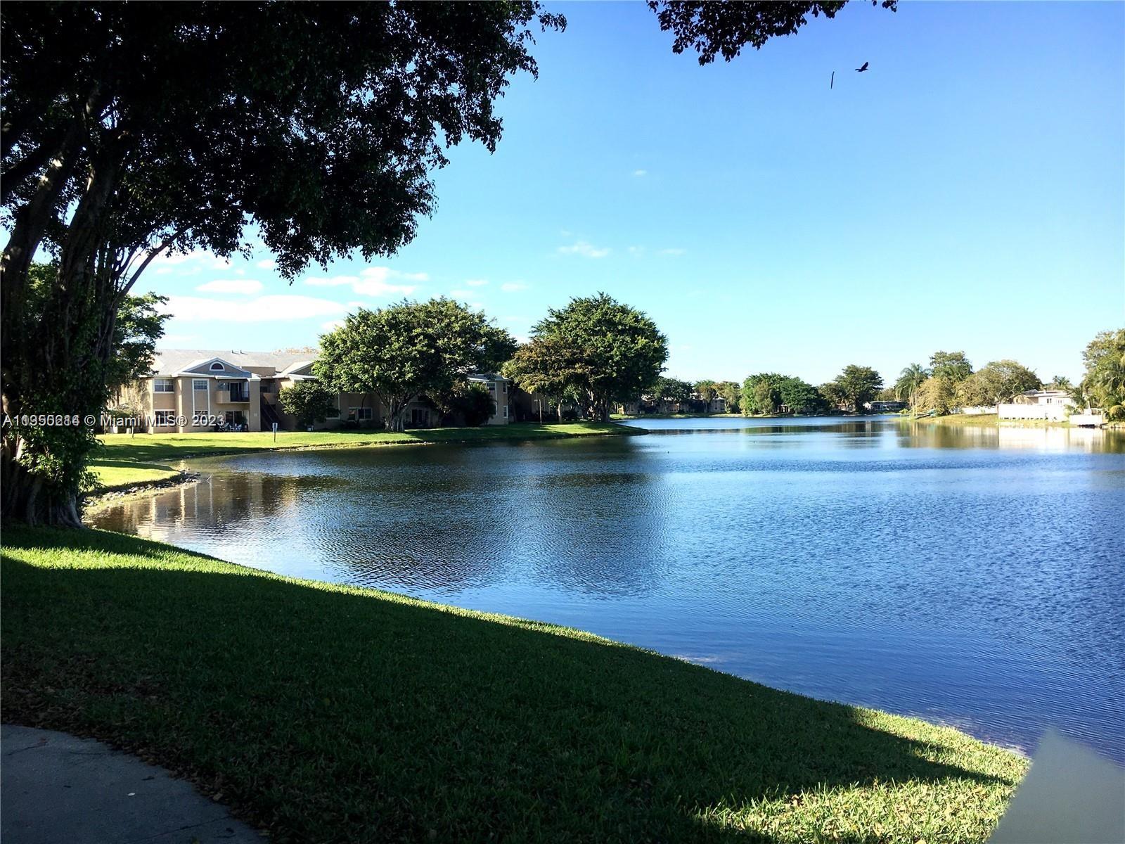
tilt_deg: +0.3
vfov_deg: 48.2
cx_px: 562
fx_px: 942
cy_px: 422
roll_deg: +0.9
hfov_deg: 61.7
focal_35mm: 29
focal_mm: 4.15
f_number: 2.2
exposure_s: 1/1148
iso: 25
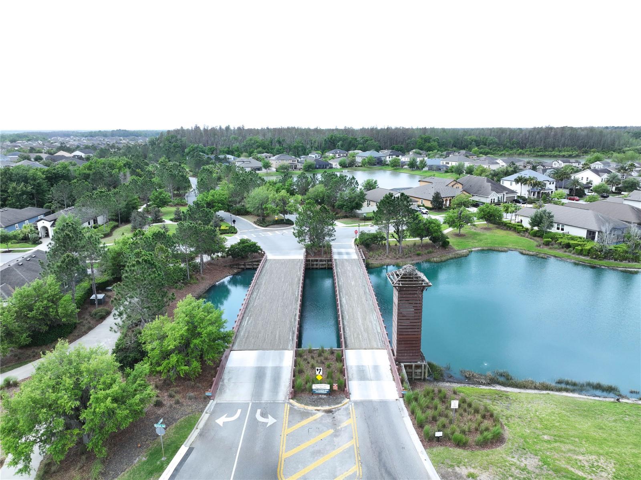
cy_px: 240
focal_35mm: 24
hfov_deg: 71.6
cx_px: 320
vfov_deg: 56.8
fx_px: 444
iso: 200
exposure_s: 1/240
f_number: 3.2
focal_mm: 12.29
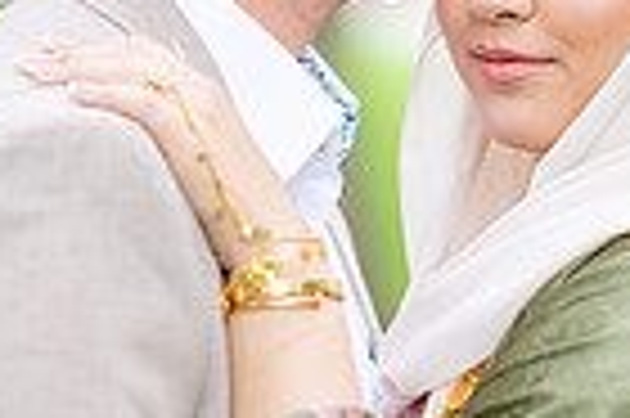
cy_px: 288
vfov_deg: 5.0
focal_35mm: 273
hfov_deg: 7.5
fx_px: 4772
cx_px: 436
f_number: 1.4
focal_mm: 85
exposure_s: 1/800
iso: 100
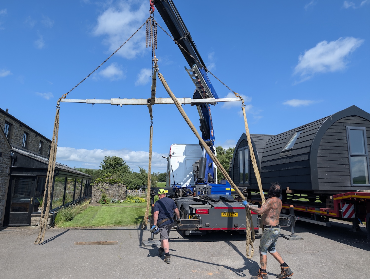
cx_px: 185
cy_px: 140
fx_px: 257
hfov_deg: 71.5
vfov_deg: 56.9
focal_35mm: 24
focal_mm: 6.9
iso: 20
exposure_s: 1/1488
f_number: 1.68
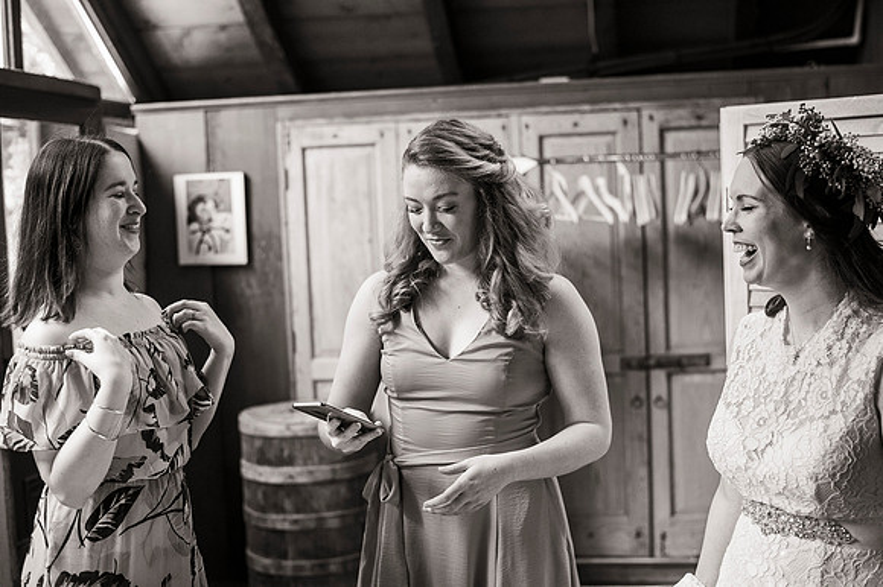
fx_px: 1226
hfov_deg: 39.6
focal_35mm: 50
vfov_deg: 27.0
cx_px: 442
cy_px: 294
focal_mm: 50
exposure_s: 1/320
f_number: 2.8
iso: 1600
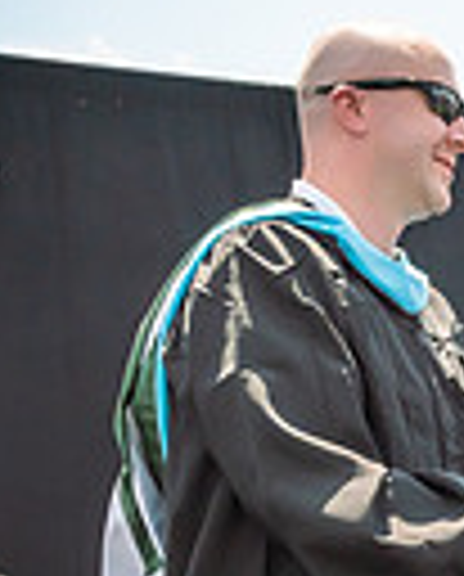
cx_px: 788
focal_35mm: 178
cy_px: 770
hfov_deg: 8.4
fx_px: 3045
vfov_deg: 10.6
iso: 200
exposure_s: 1/800
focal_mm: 24
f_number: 7.1
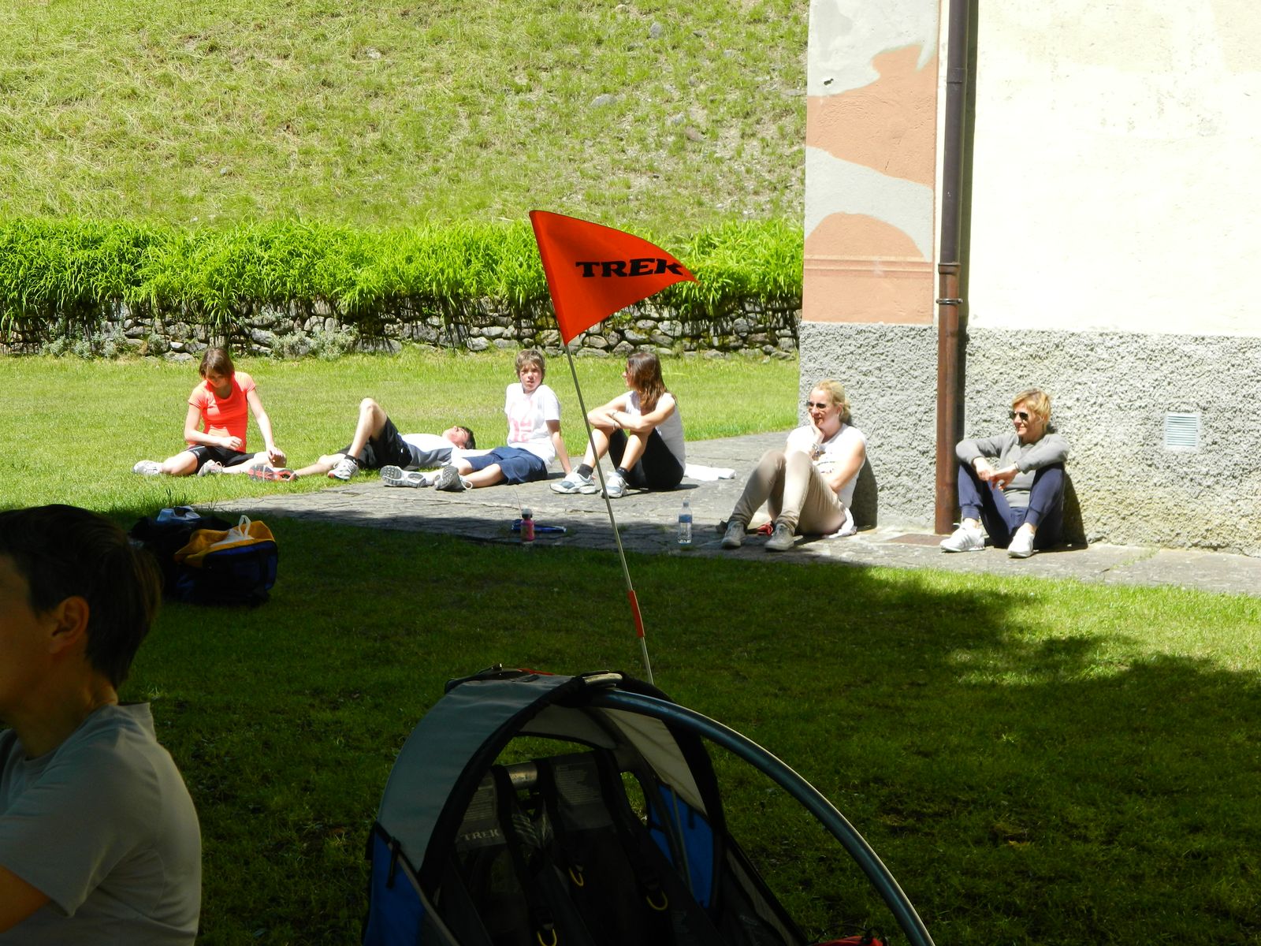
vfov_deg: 21.0
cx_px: 630
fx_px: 2550
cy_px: 473
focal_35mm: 70
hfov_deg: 27.8
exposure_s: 1/320
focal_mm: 12.6
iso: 80
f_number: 4
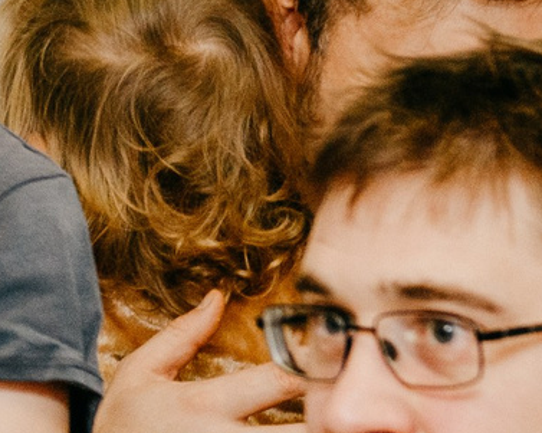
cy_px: -601
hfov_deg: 4.0
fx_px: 7533
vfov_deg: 3.3
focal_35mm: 470
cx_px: -970
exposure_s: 1/160
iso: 320
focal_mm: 70
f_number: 4.5
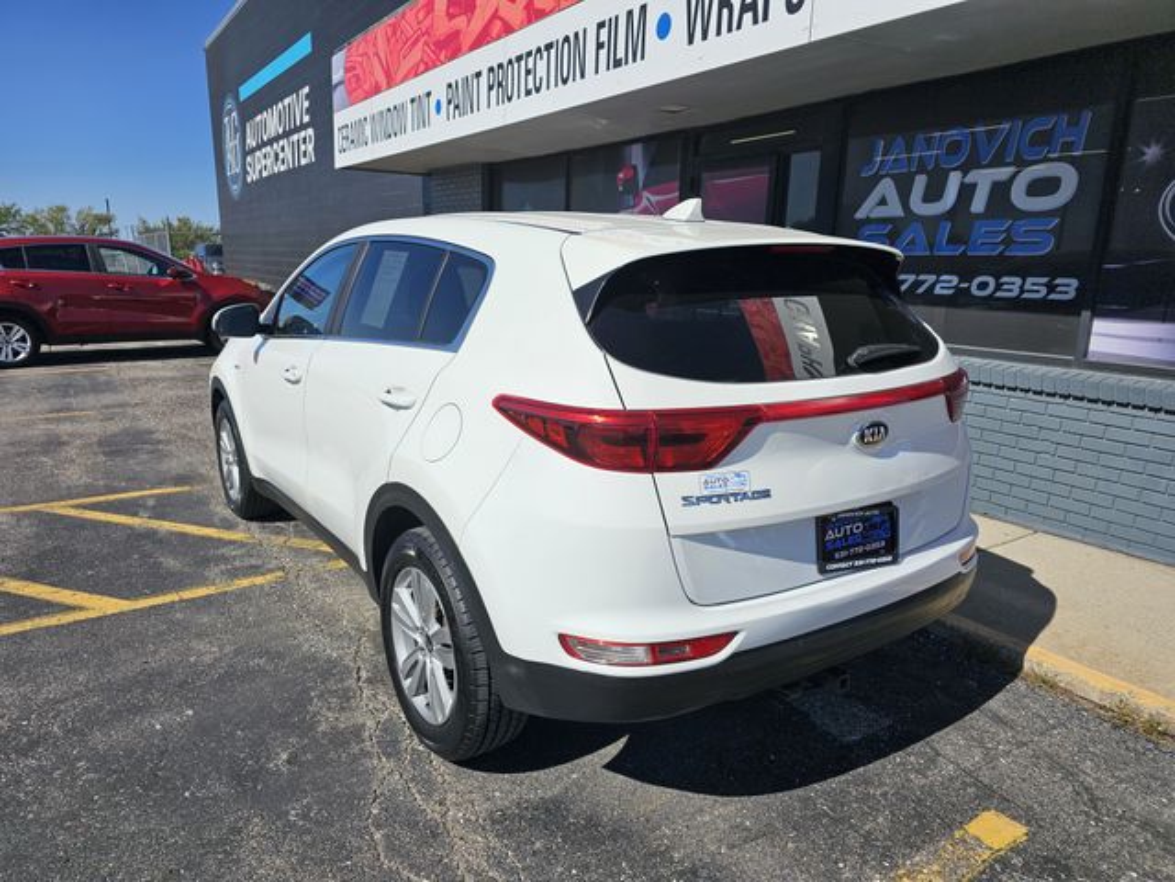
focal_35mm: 23
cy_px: 441
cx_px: 588
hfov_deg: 73.9
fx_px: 781
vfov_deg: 58.9
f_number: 1.7
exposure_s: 1/1672
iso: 10
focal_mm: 6.3
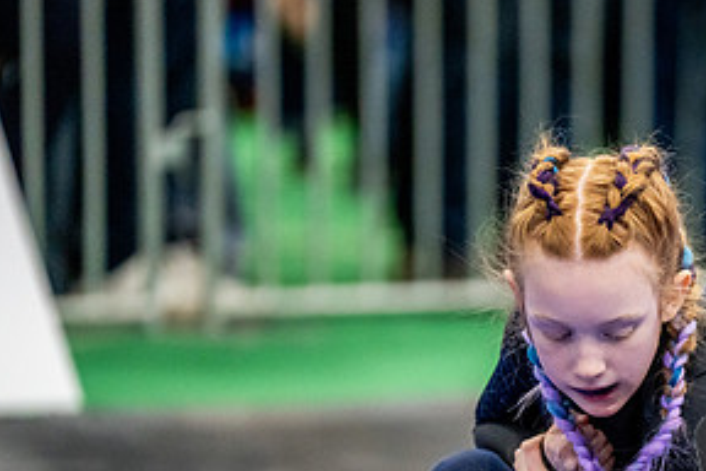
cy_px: 455
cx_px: 701
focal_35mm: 403
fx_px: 7903
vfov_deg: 3.4
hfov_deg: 5.1
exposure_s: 1/500
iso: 5000
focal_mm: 200
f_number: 2.8
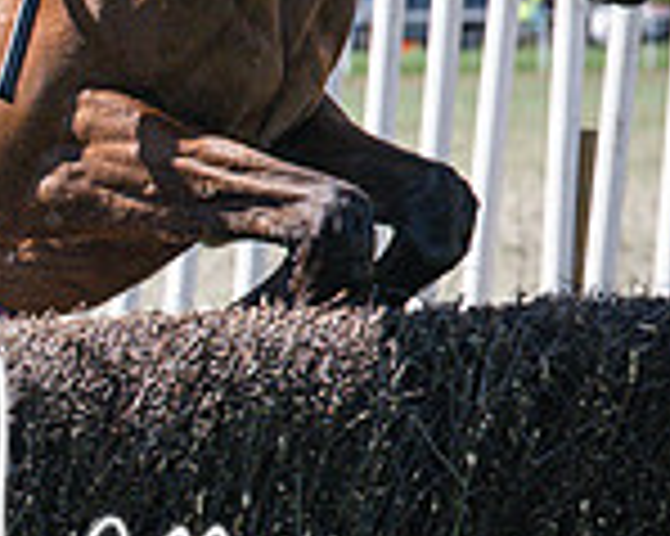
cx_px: -327
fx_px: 12465
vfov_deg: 2.5
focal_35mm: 629
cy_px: 404
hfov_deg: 3.1
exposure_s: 1/2000
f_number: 5
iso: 250
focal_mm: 92
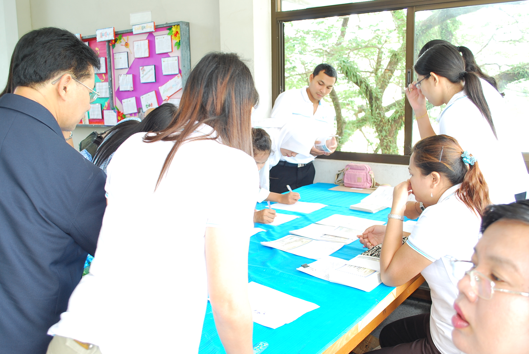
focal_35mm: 33
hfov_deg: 57.2
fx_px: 485
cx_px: 264
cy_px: 177
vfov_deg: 40.1
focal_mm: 22
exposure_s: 1/15
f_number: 5.6
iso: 200
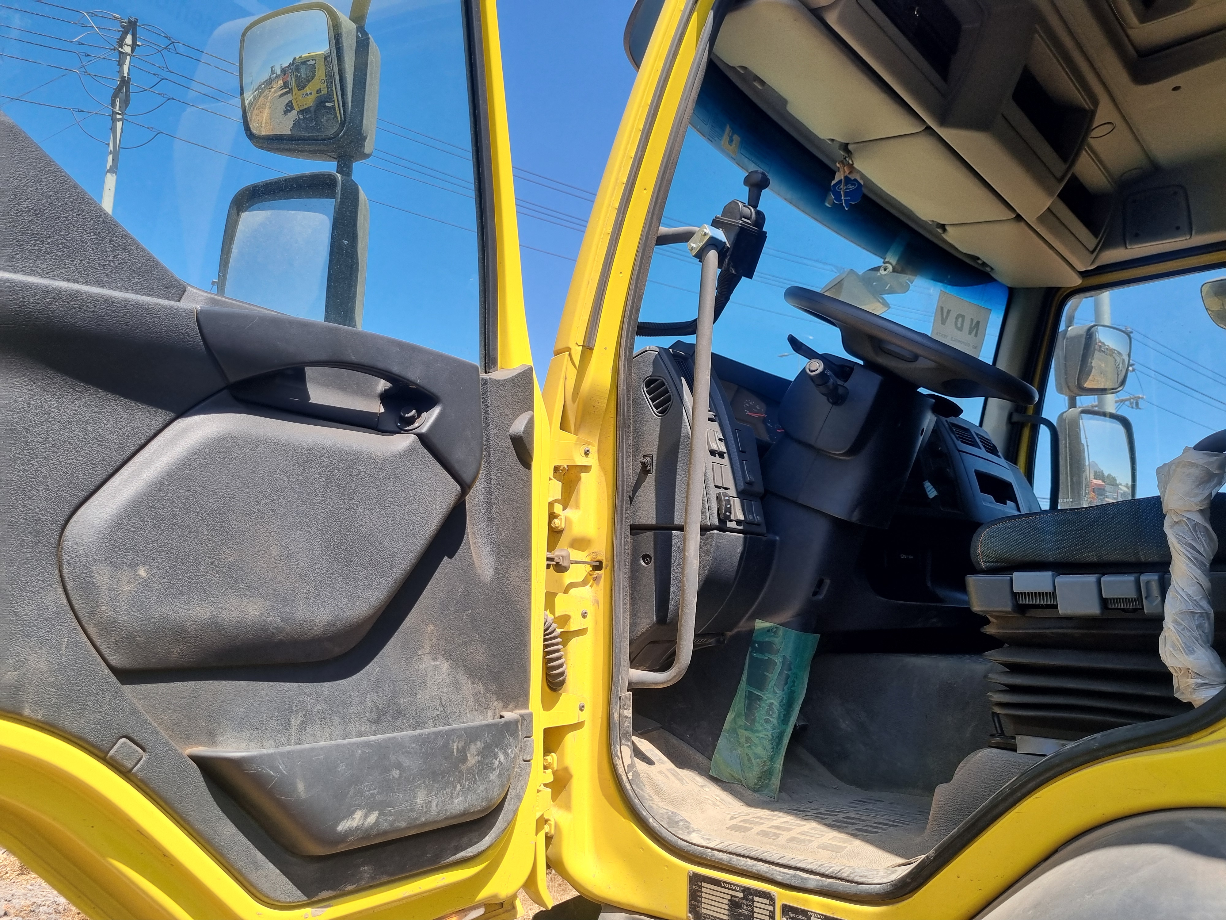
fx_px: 921
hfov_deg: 67.3
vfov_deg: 53.1
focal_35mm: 26
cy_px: 460
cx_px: 613
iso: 50
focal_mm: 5.4
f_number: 1.8
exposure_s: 1/1060
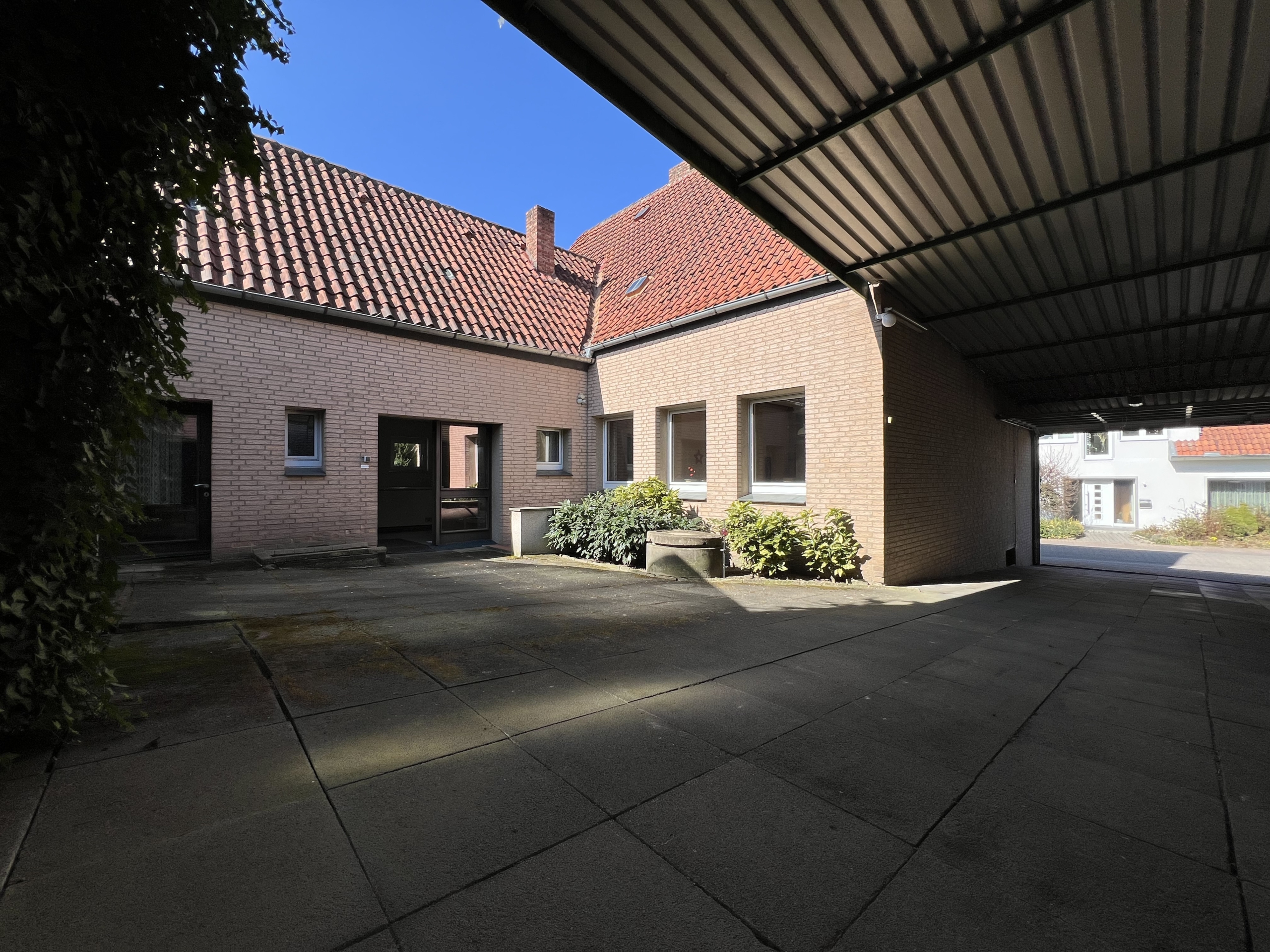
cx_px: 635
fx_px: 477
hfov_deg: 106.2
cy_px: 476
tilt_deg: +0.4
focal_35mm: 13
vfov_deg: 89.9
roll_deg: +0.5
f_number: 1.8
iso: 32
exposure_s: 1/1004
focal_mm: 1.57
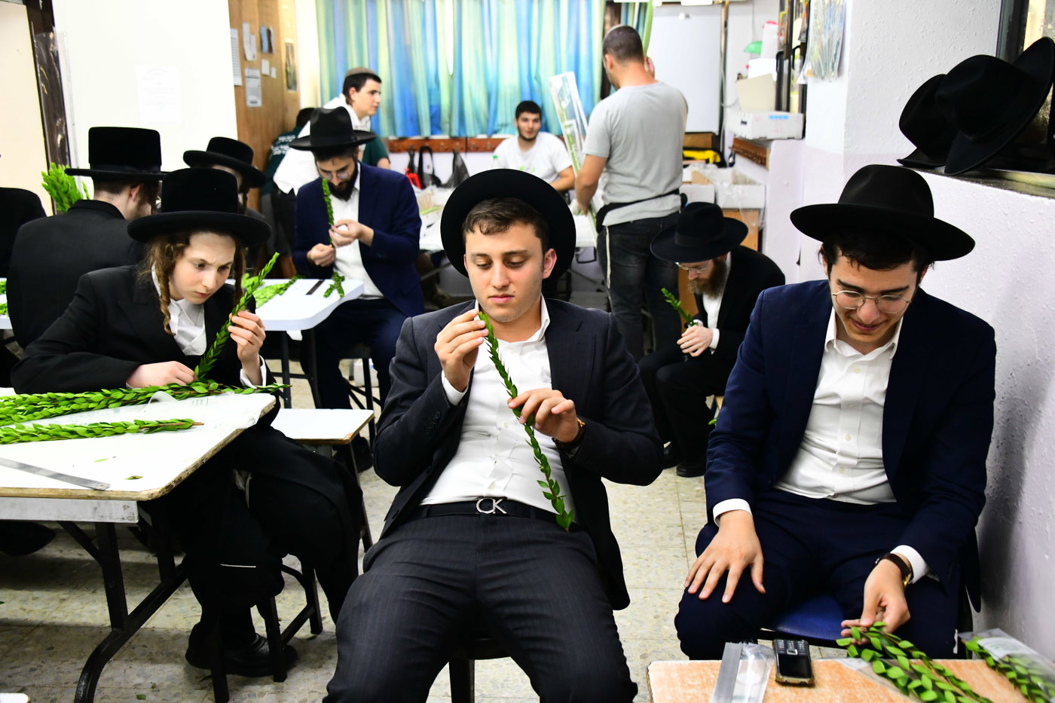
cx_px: 528
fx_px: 1055
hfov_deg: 53.1
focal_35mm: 36
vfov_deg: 36.9
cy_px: 352
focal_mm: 36
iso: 3200
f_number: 5
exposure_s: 1/160
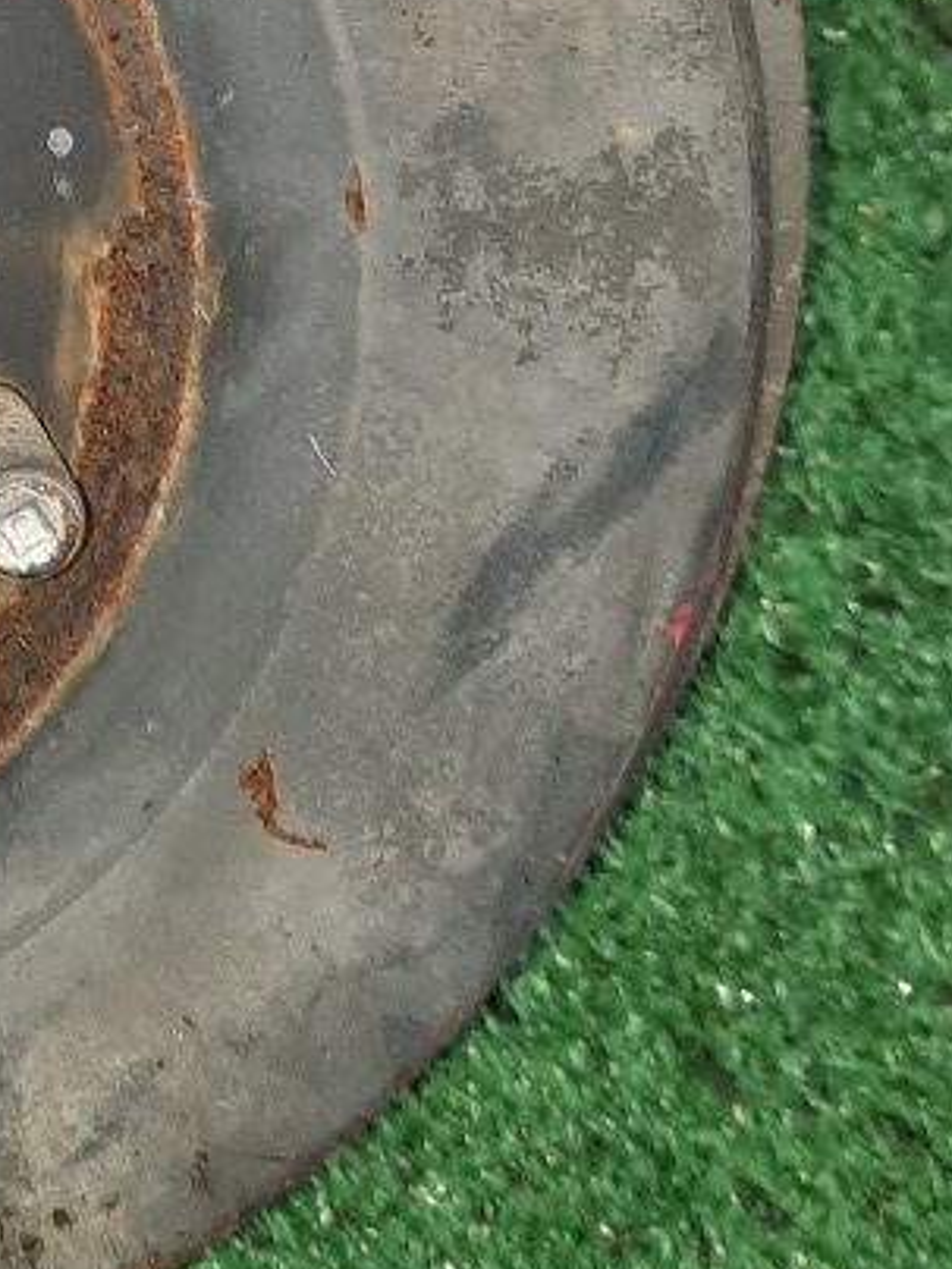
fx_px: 3264
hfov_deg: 15.3
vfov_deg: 20.9
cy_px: -148
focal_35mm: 89
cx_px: -506
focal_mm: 4.6
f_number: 2
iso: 367
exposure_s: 1/50
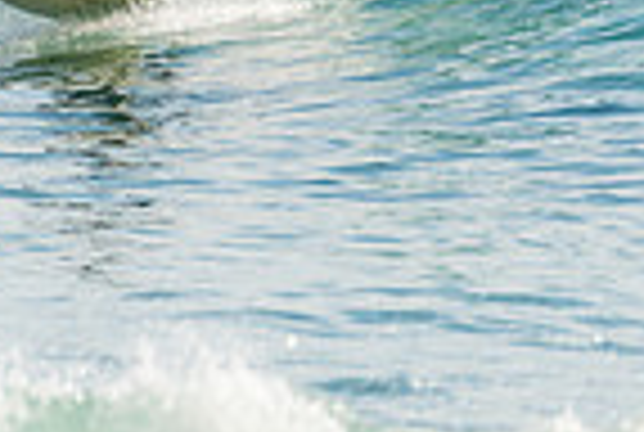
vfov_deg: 0.7
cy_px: -200
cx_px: 50
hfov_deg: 1.0
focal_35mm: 2022
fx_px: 36247
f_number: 5.6
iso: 200
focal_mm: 500
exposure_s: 1/2000
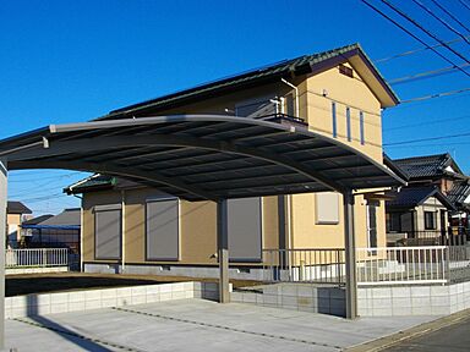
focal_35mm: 40
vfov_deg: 36.0
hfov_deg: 46.8
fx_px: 543
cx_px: 235
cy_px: 176
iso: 100
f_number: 6.3
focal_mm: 7.1
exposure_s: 1/400
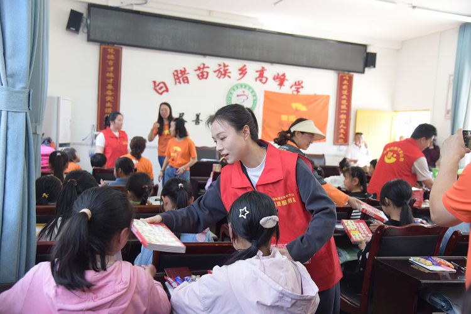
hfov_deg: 54.4
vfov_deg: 37.9
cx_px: 236
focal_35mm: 35
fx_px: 458
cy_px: 157
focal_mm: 35
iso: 1250
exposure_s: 1/160
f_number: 4
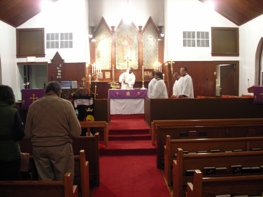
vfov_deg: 37.7
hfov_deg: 49.0
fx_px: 289
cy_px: 98
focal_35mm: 38
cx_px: 132
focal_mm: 6.3
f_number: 3.2
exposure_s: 1/2.6
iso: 200
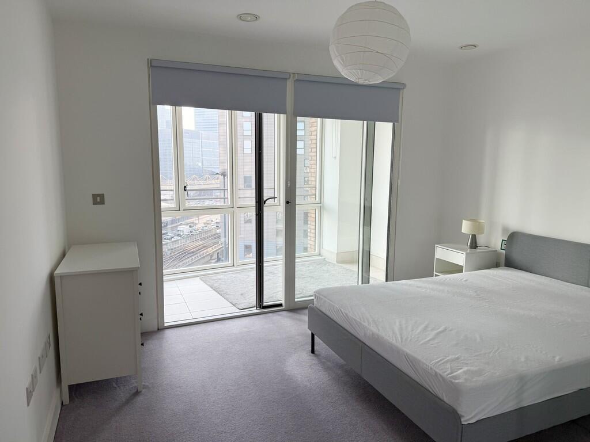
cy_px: 221
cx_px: 295
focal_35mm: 24
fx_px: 409
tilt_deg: -7.4
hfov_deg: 71.6
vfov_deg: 56.8
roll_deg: -0.7
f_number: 1.78
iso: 80
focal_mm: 6.76
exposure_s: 1/416
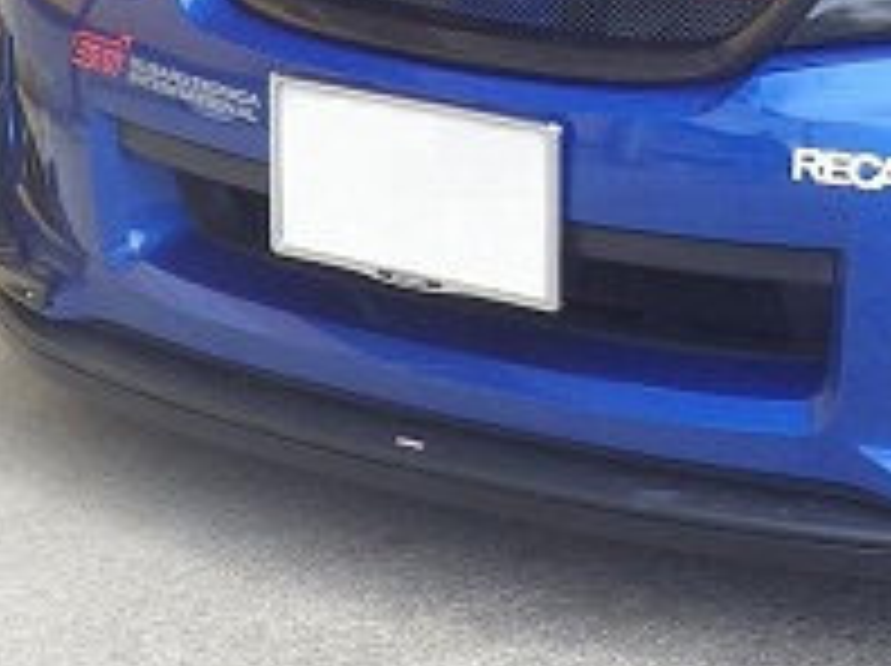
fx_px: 4370
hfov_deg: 11.2
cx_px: 1328
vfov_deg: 8.3
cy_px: -590
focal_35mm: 170
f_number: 5
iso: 125
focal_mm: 7.5
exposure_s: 1/200
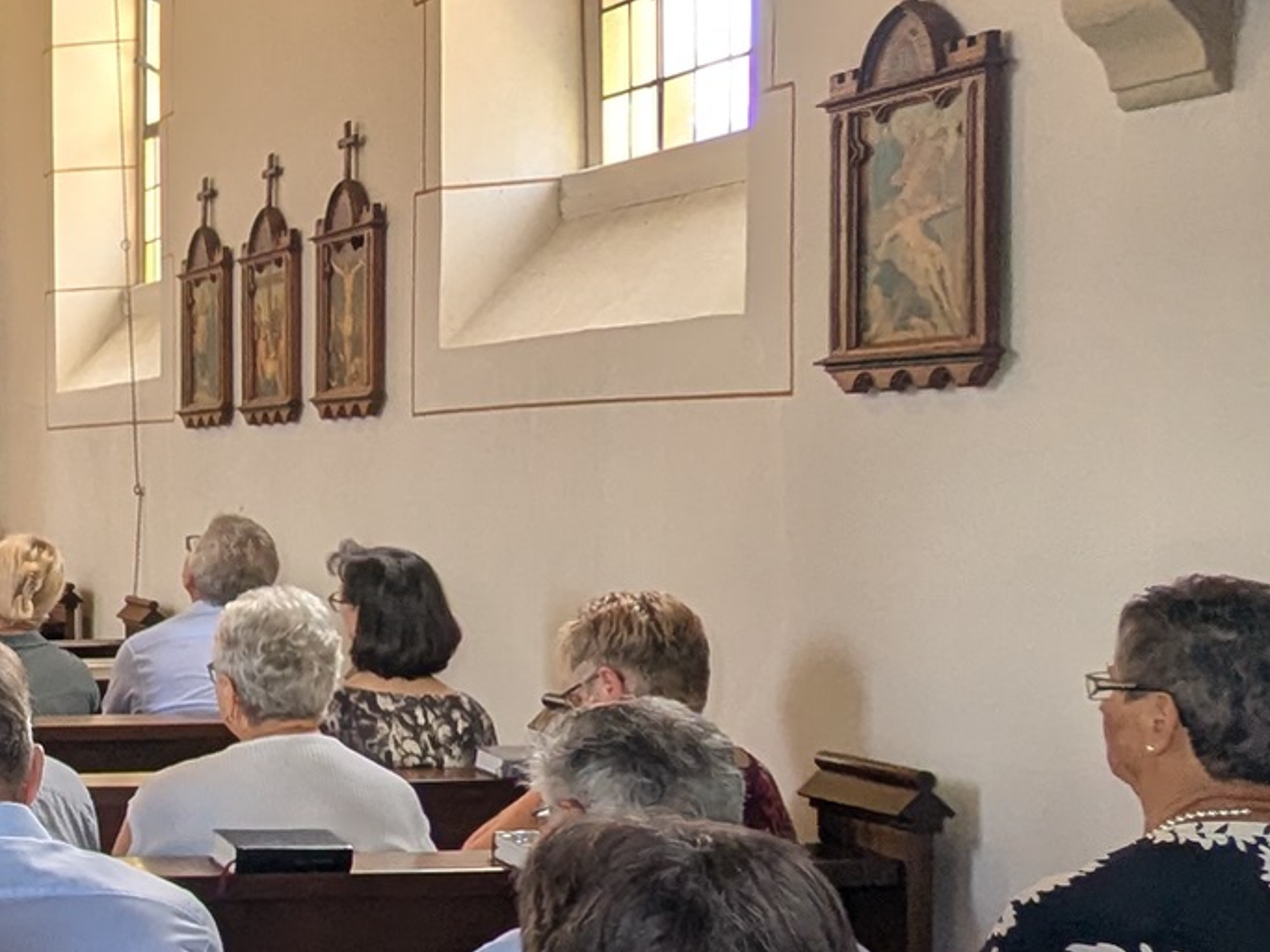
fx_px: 2201
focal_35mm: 60
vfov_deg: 24.4
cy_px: 563
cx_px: -569
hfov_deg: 25.4
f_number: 2.2
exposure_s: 1/50
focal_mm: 2.35
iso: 72
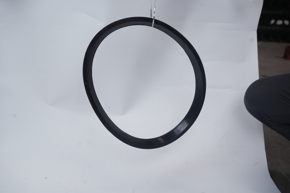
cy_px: 96
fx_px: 282
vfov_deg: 37.9
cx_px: 145
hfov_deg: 54.4
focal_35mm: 35
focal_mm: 35
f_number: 5.6
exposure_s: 1/90
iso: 125
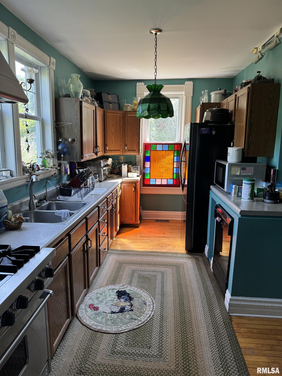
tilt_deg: -10.4
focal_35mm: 24
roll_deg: +0.2
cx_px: 141
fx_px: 261
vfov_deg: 71.6
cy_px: 188
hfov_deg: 56.8
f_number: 1.78
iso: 200
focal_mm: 6.76
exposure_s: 1/113
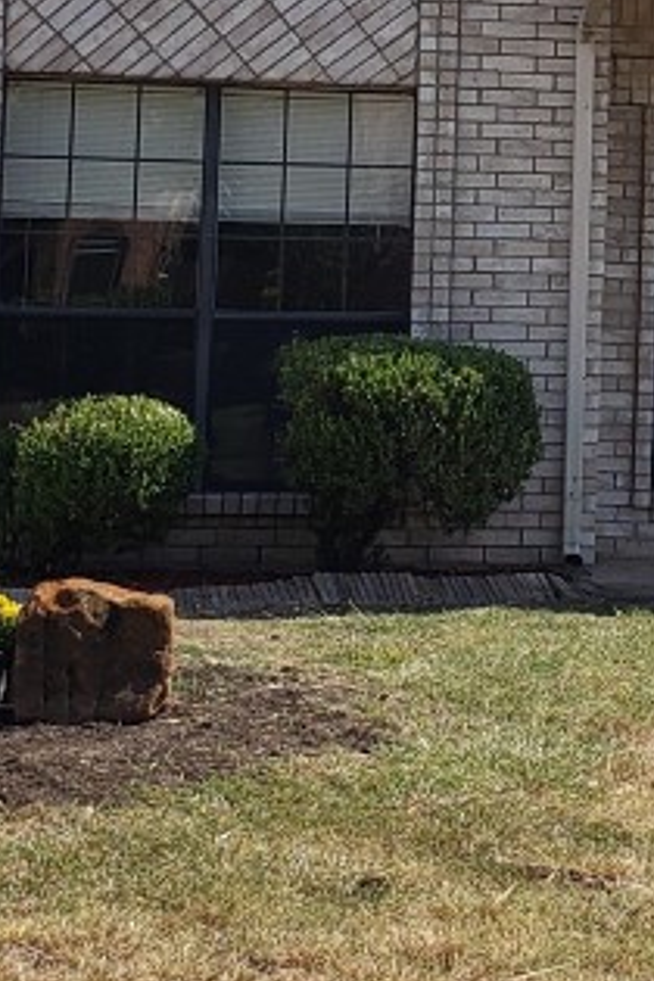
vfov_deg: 22.7
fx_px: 2398
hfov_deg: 14.9
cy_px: 168
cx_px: 816
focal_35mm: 88
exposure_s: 1/1505
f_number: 2.4
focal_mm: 4.3
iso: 50
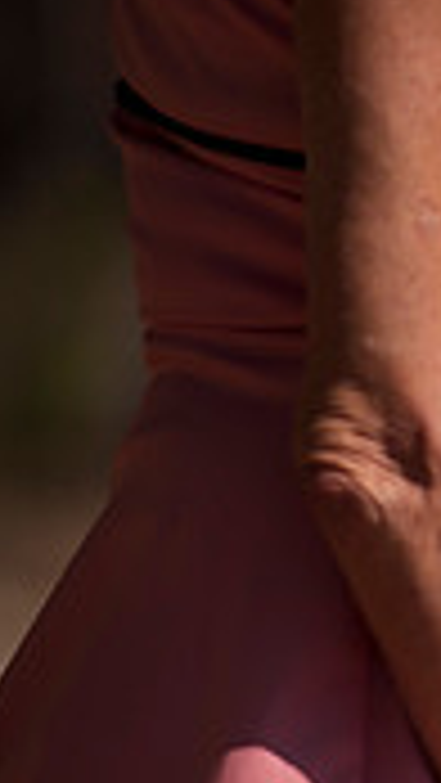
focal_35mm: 540
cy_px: 727
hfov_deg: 2.2
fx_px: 11215
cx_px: 1210
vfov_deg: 4.0
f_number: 2.8
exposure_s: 1/2000
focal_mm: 155
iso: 100
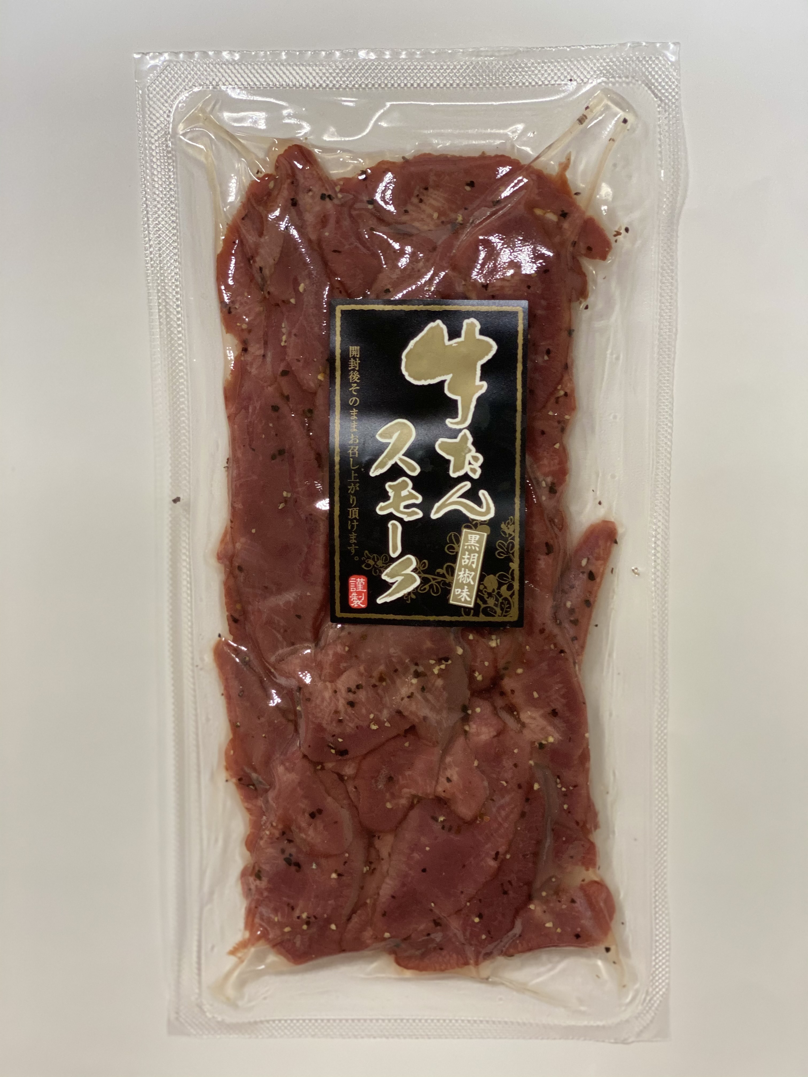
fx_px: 1618
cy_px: 538
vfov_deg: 36.8
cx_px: 404
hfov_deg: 28.0
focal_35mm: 52
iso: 160
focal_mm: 6
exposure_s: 1/100
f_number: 2
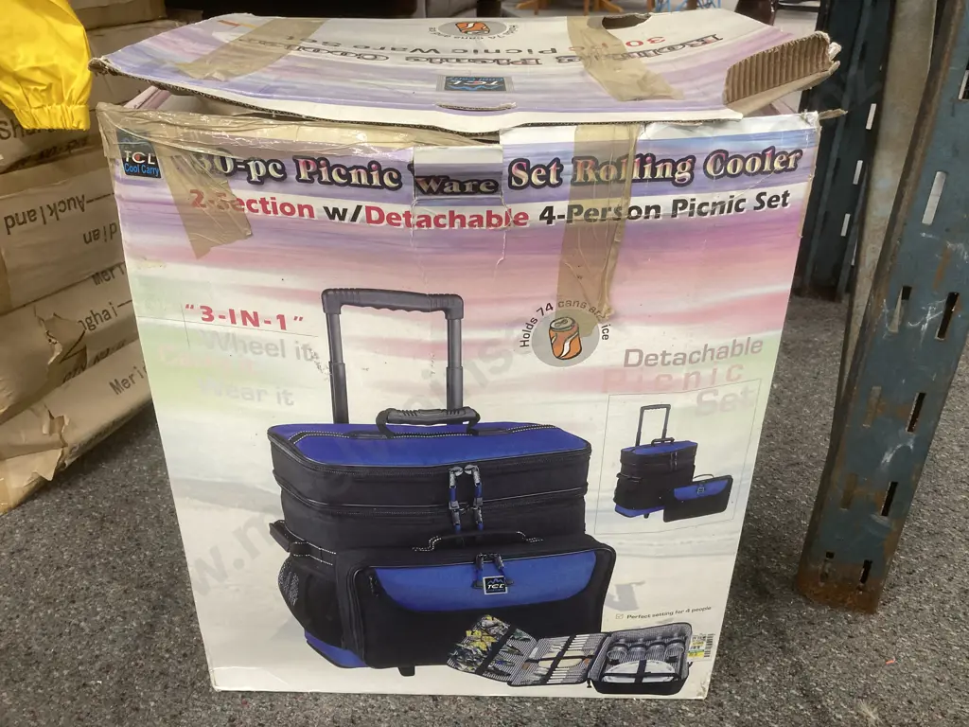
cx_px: 484
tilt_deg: -27.1
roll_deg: -1.6
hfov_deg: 63.4
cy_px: 364
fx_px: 784
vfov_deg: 49.7
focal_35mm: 28
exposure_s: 1/50
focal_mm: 3.99
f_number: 1.8
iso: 160
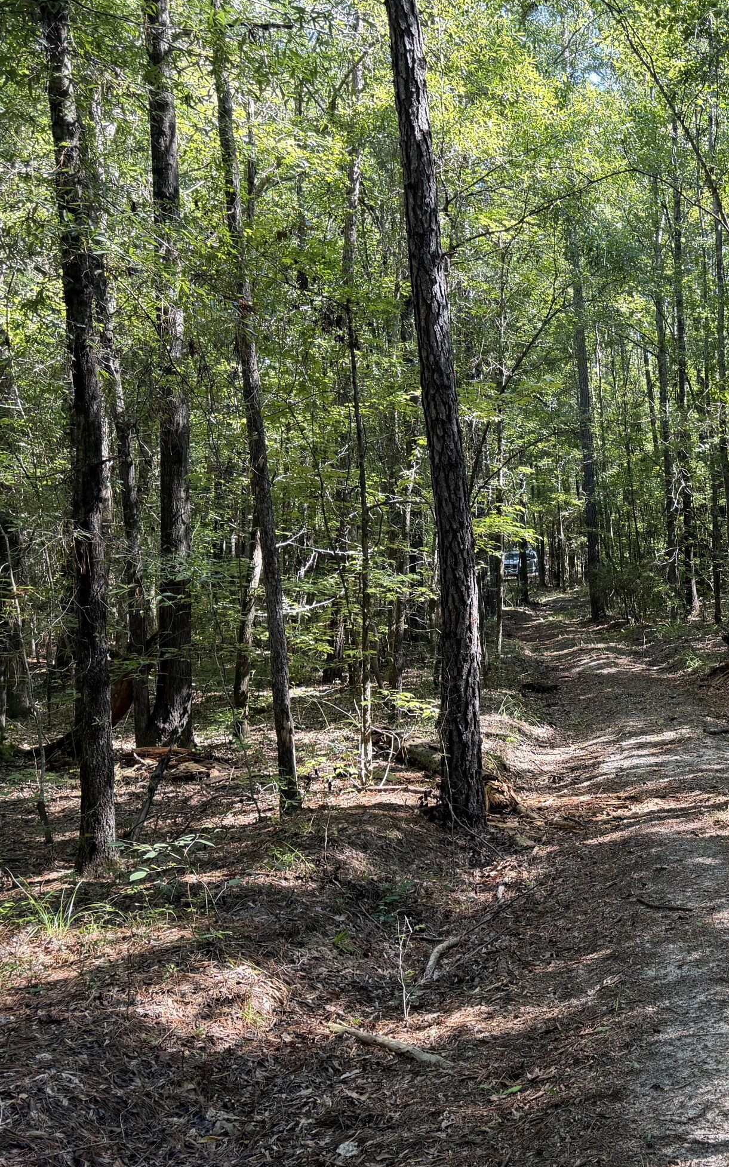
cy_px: 570
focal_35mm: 40
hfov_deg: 29.6
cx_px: 745
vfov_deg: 49.3
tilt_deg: +0.0
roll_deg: +1.3
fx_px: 1272
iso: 80
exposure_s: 1/121
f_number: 1.78
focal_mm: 6.76
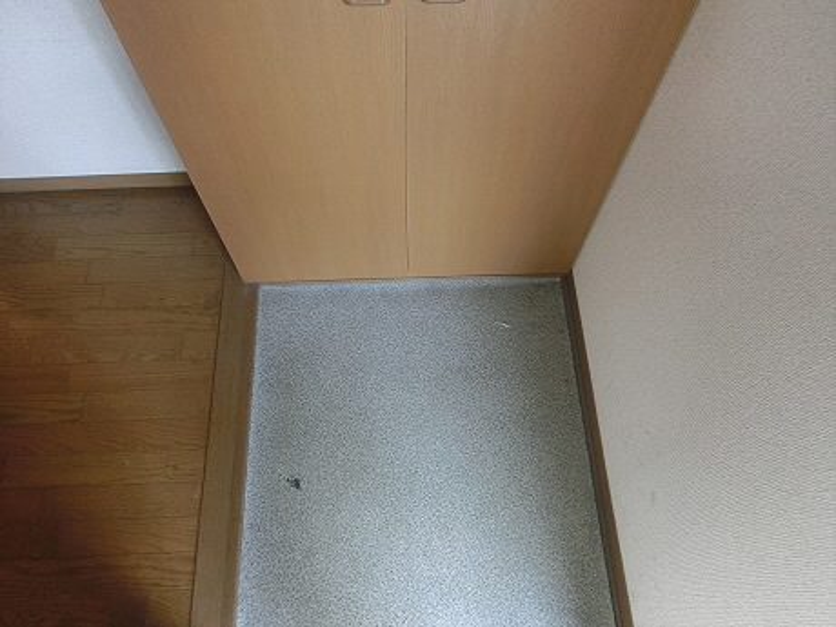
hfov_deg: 69.4
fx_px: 604
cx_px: 418
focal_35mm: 25
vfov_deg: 54.9
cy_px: 314
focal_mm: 4.5
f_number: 3.5
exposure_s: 1/100
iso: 400
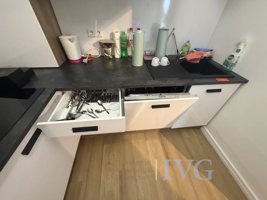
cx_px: 134
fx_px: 108
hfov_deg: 102.1
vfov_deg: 85.7
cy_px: 100
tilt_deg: -37.8
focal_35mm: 14
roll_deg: +0.4
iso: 400
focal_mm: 2.22
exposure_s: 1/50
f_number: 2.2
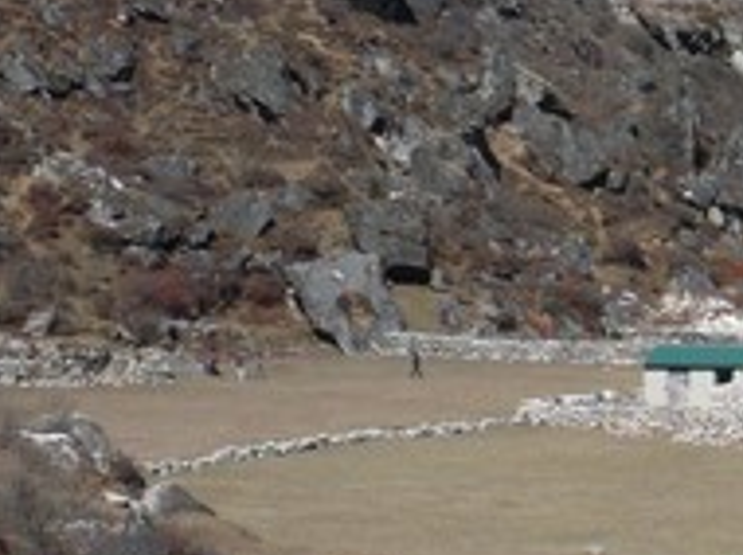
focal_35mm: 174
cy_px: 430
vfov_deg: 8.5
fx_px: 3730
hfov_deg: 11.0
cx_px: 1075
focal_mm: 9.1
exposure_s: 1/200
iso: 100
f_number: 10
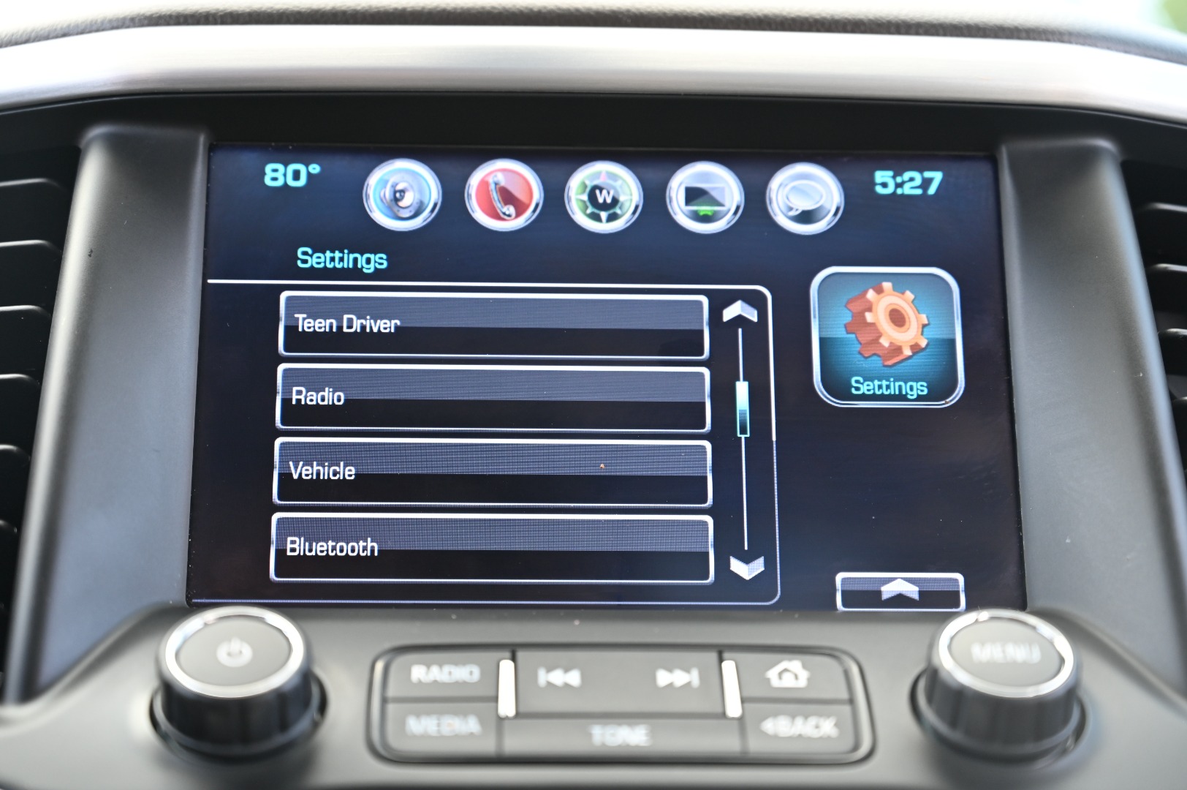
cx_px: 594
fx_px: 2306
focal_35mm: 70
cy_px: 395
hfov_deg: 28.9
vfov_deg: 19.4
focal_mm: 70
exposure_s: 1/125
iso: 640
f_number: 4
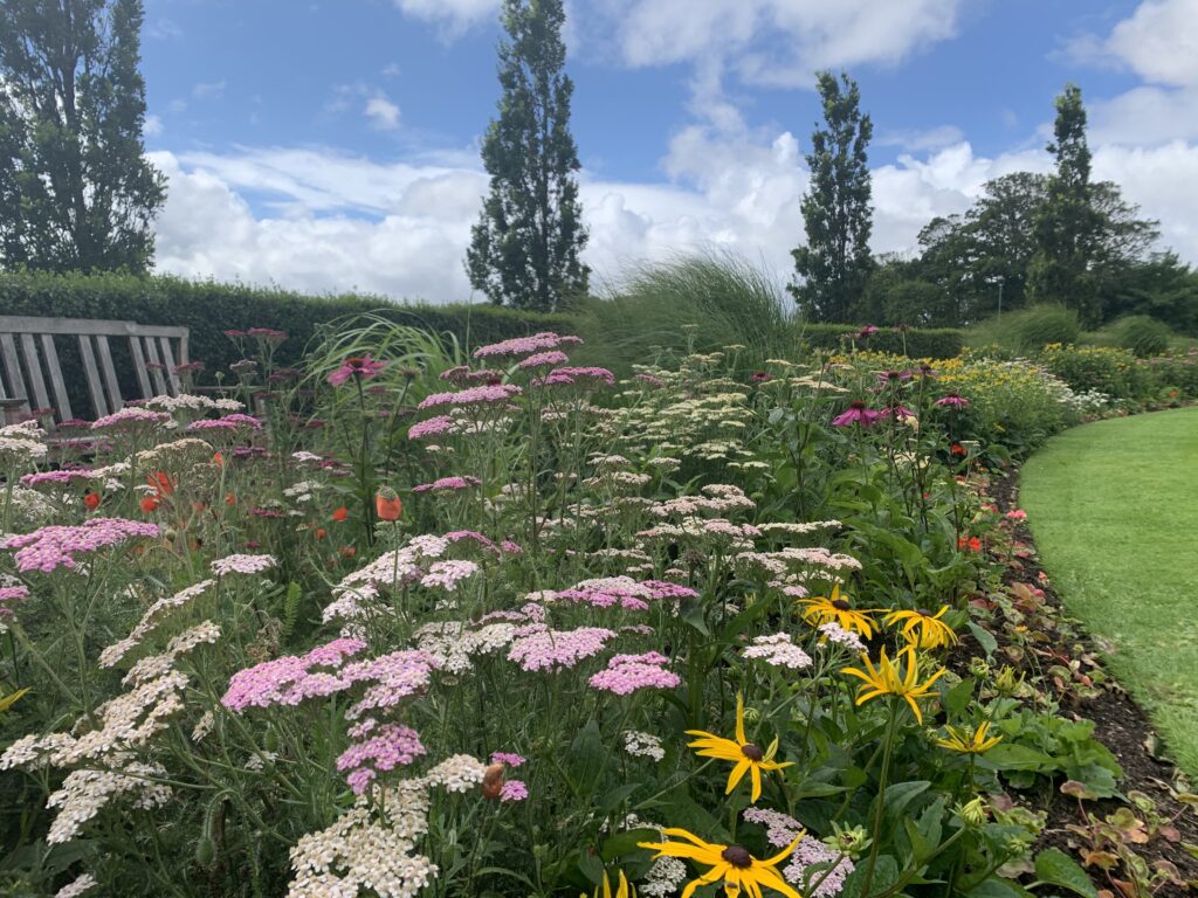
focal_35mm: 26
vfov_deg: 53.1
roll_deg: +0.1
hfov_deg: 67.3
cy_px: 449
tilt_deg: -4.3
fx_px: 900
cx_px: 599
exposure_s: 1/1718
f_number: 1.8
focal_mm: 4.25
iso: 25
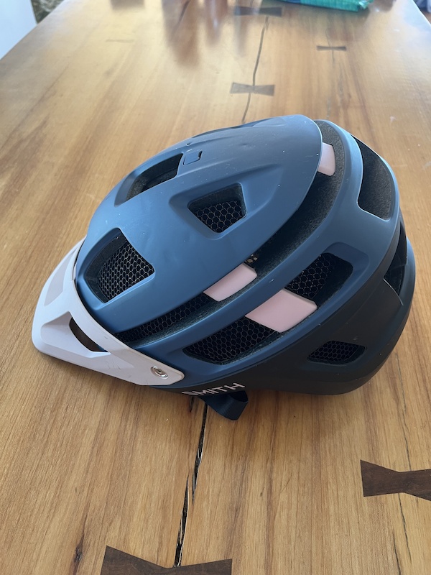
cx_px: 216
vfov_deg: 67.3
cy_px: 288
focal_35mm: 26
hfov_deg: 53.1
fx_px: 432
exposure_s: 1/60
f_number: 1.6
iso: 160
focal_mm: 5.1
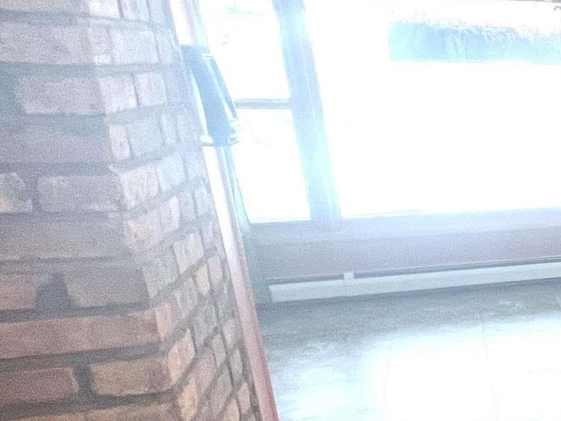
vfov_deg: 29.9
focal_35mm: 48
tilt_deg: -16.6
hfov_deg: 23.4
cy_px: 296
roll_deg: -2.7
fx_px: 778
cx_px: 975
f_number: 1.8
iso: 125
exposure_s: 1/60
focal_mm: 1.57
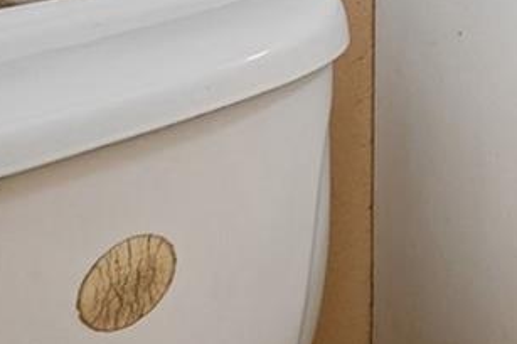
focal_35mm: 73
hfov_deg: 20.5
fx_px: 1047
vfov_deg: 15.9
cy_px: -273
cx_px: 904
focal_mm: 14
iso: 400
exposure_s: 5
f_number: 10
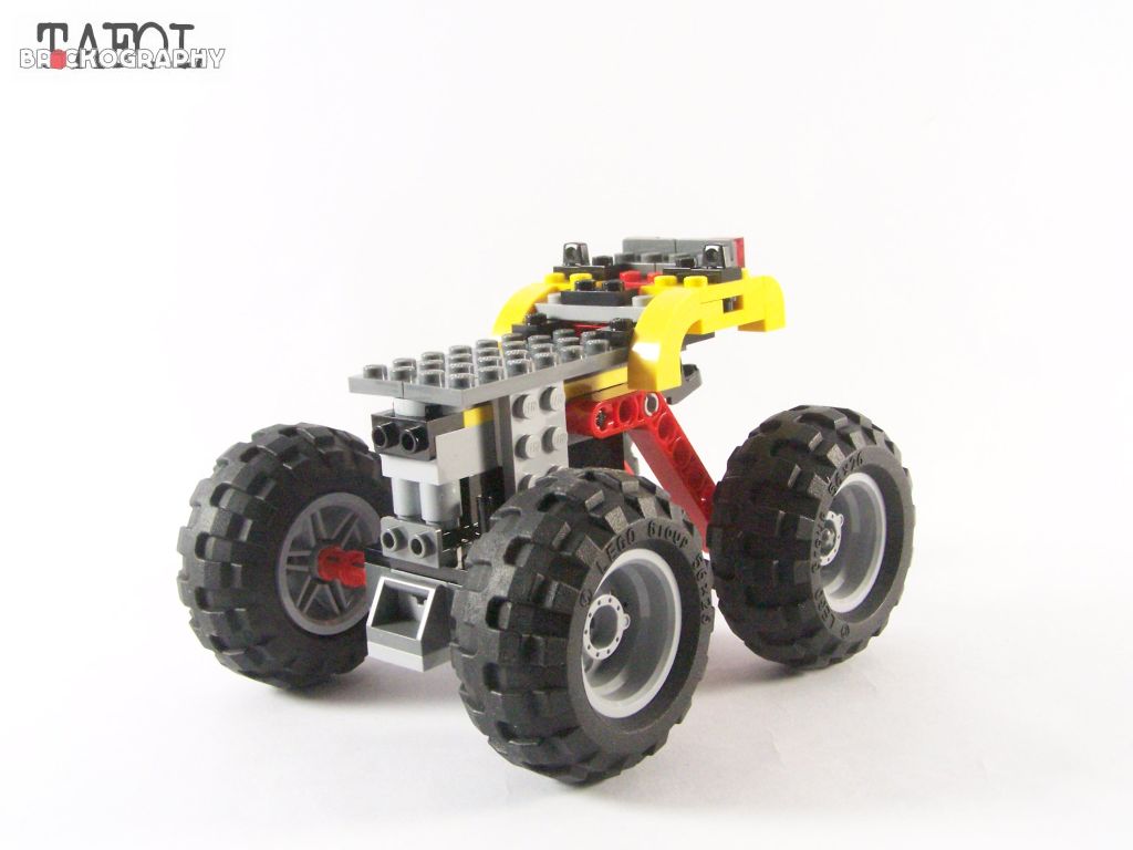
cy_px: 425
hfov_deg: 39.7
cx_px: 566
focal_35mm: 48
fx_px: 1571
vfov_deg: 30.3
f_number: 4
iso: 400
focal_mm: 8
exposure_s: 1/60
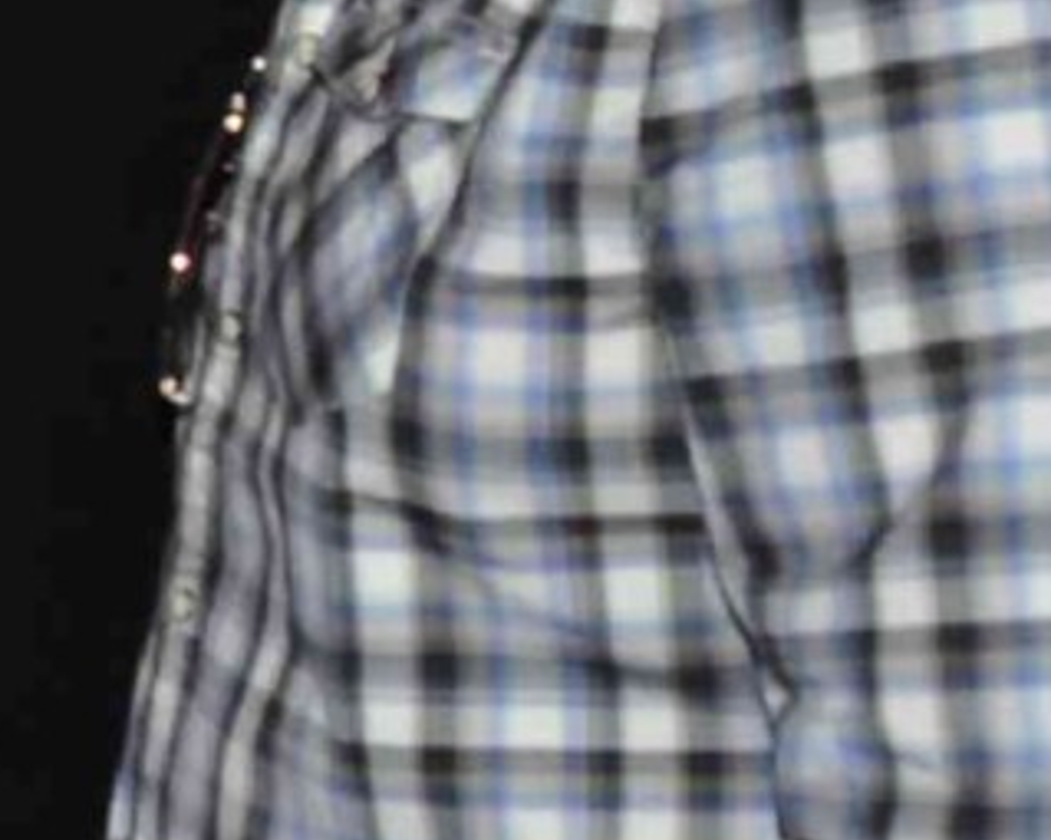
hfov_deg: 9.8
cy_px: 389
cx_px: -1206
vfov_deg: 8.6
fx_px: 5566
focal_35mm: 179
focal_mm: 18
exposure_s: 1/160
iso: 400
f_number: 7.1
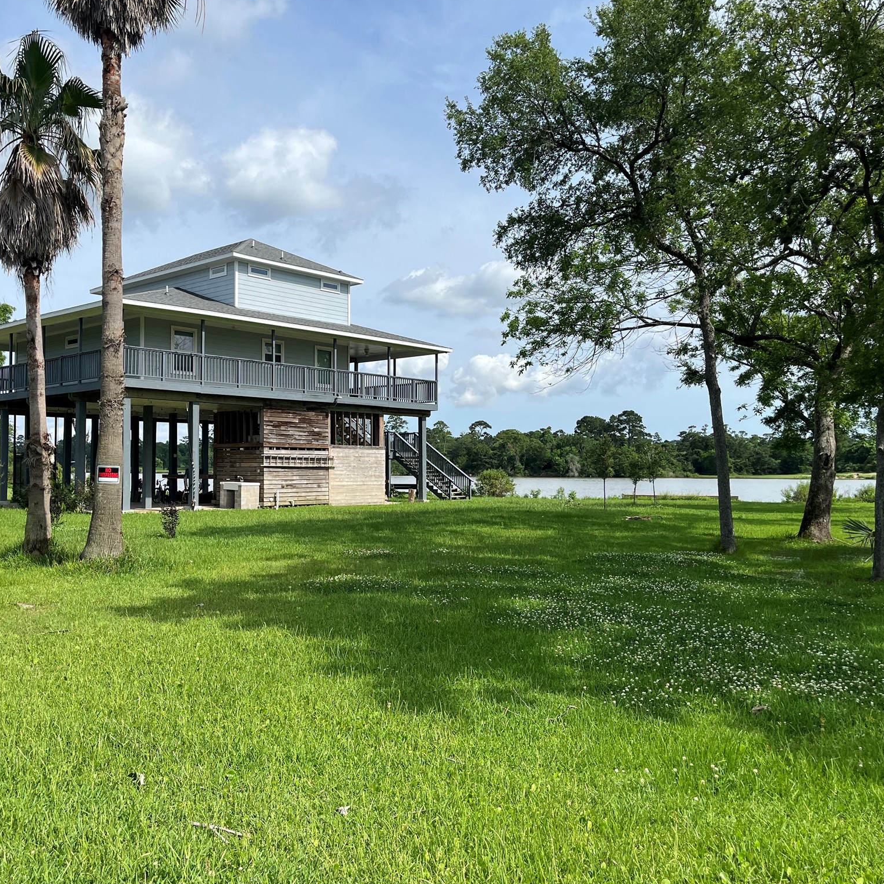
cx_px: 390
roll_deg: +0.5
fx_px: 896
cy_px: 439
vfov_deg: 52.5
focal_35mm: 31
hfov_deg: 52.4
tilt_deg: +2.4
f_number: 1.6
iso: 50
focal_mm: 5.1
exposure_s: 1/3745
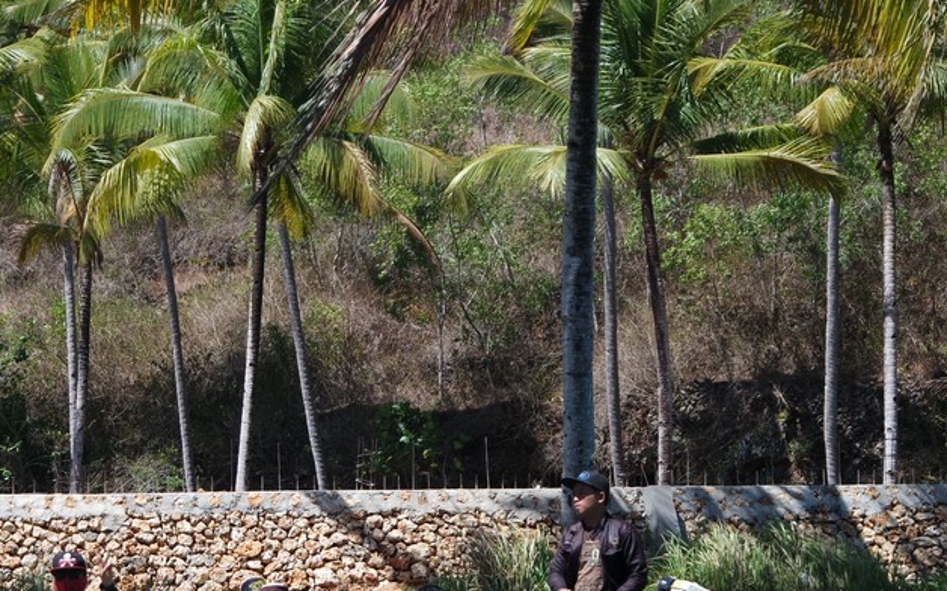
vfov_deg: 10.2
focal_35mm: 128
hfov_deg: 16.3
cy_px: 498
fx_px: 3302
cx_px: 302
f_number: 5.6
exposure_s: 1/500
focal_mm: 50
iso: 200
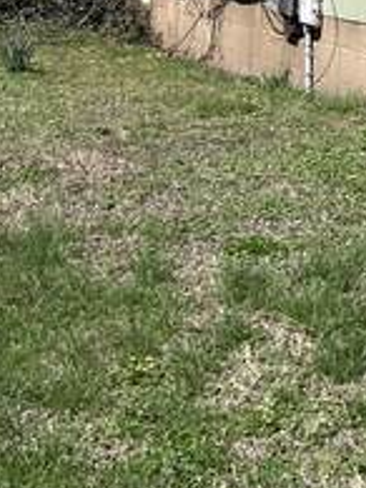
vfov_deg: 15.1
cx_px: 765
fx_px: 1806
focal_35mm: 128
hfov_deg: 10.5
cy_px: -33
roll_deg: -1.9
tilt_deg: -1.3
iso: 50
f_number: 1.5
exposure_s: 1/4831
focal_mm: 5.7
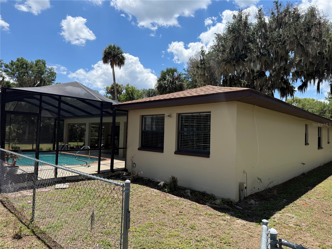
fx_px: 230
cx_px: 166
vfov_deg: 56.8
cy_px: 124
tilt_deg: +2.7
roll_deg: -1.5
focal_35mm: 24
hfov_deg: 71.6
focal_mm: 6.76
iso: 100
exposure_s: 1/4673
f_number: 1.78
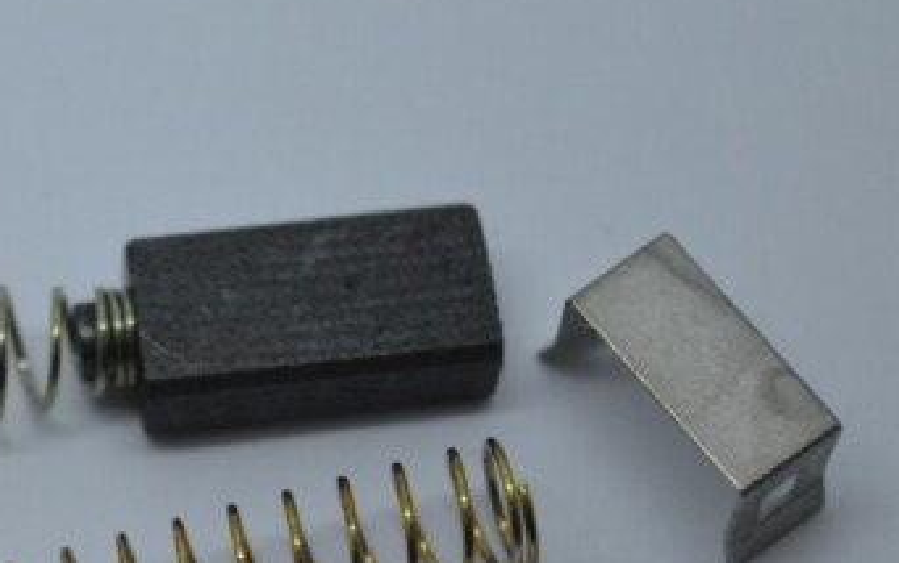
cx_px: 21
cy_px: 380
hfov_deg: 11.7
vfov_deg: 7.4
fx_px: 4340
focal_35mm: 177
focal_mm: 55
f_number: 5.6
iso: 280
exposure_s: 1/125
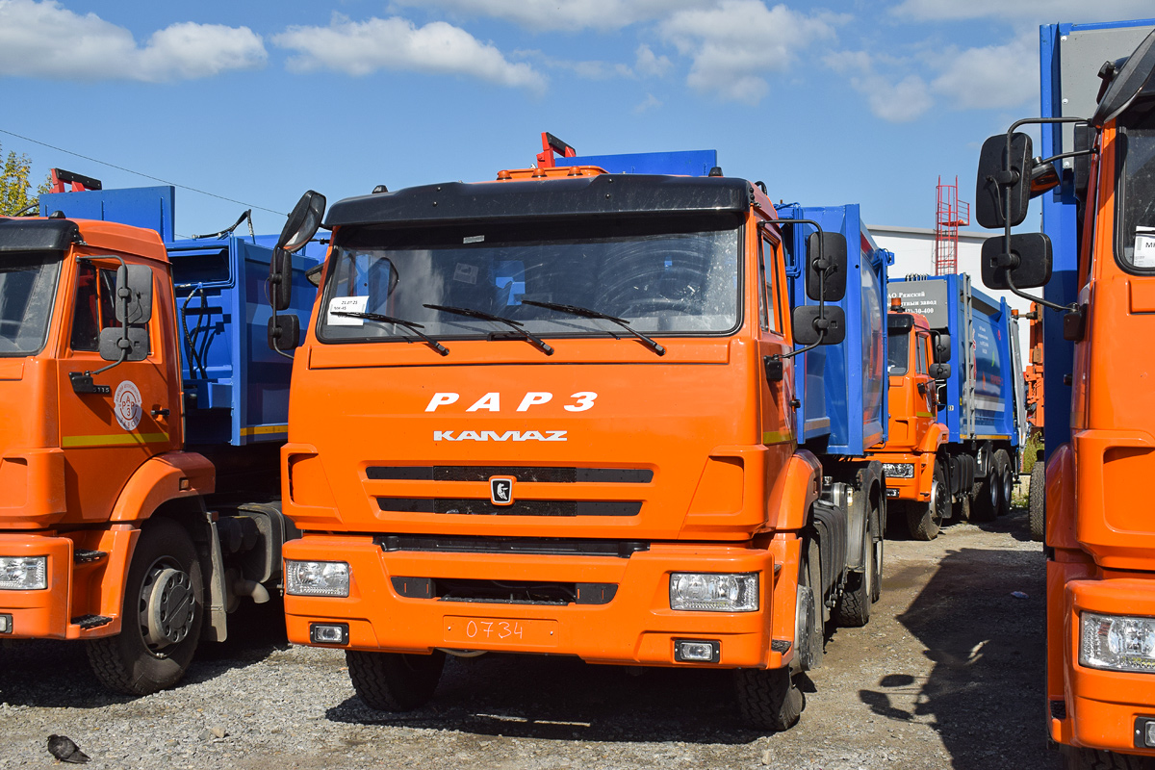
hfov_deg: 51.3
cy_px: 385
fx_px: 1203
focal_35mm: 38
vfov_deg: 35.5
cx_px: 578
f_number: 7.1
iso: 200
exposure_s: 1/1250
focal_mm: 25
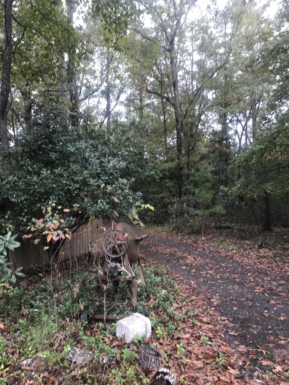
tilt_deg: +4.6
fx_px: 312
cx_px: 144
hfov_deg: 49.7
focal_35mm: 28
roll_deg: +1.8
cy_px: 192
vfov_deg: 63.4
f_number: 1.8
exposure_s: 1/60
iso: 25
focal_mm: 3.99
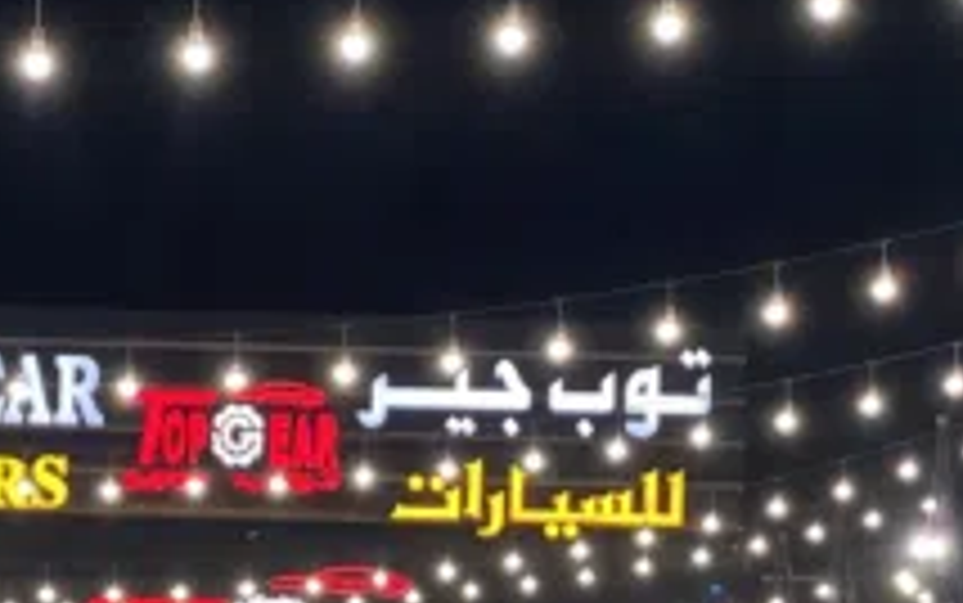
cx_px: 234
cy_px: 940
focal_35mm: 165
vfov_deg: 7.8
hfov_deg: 12.6
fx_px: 4333
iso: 160
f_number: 2
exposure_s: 1/100
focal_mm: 6
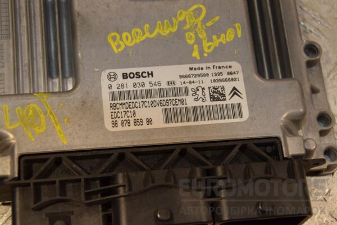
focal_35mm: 87
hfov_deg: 23.4
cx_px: 168
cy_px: 112
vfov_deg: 15.7
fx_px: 814
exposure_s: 1/200
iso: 800
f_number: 6.3
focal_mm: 58
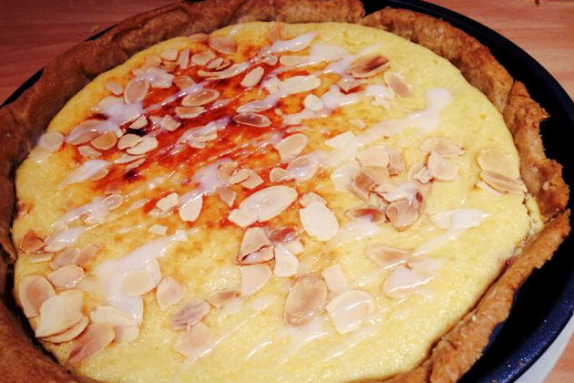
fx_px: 590
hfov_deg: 51.9
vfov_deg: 35.9
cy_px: 212
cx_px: 283
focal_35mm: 37
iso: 50
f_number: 2.4
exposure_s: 1/24
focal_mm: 4.28
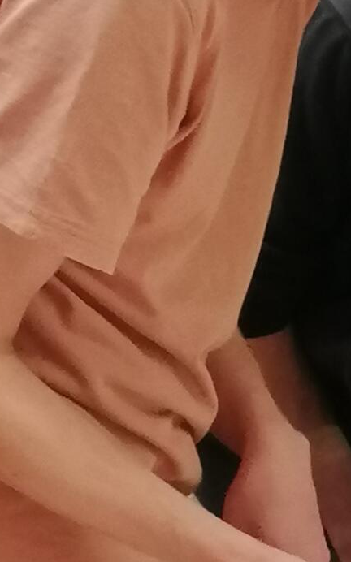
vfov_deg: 8.2
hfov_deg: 5.1
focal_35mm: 255
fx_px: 3906
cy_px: 504
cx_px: 600
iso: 250
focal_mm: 3.95
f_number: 1.8
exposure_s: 1/33.3
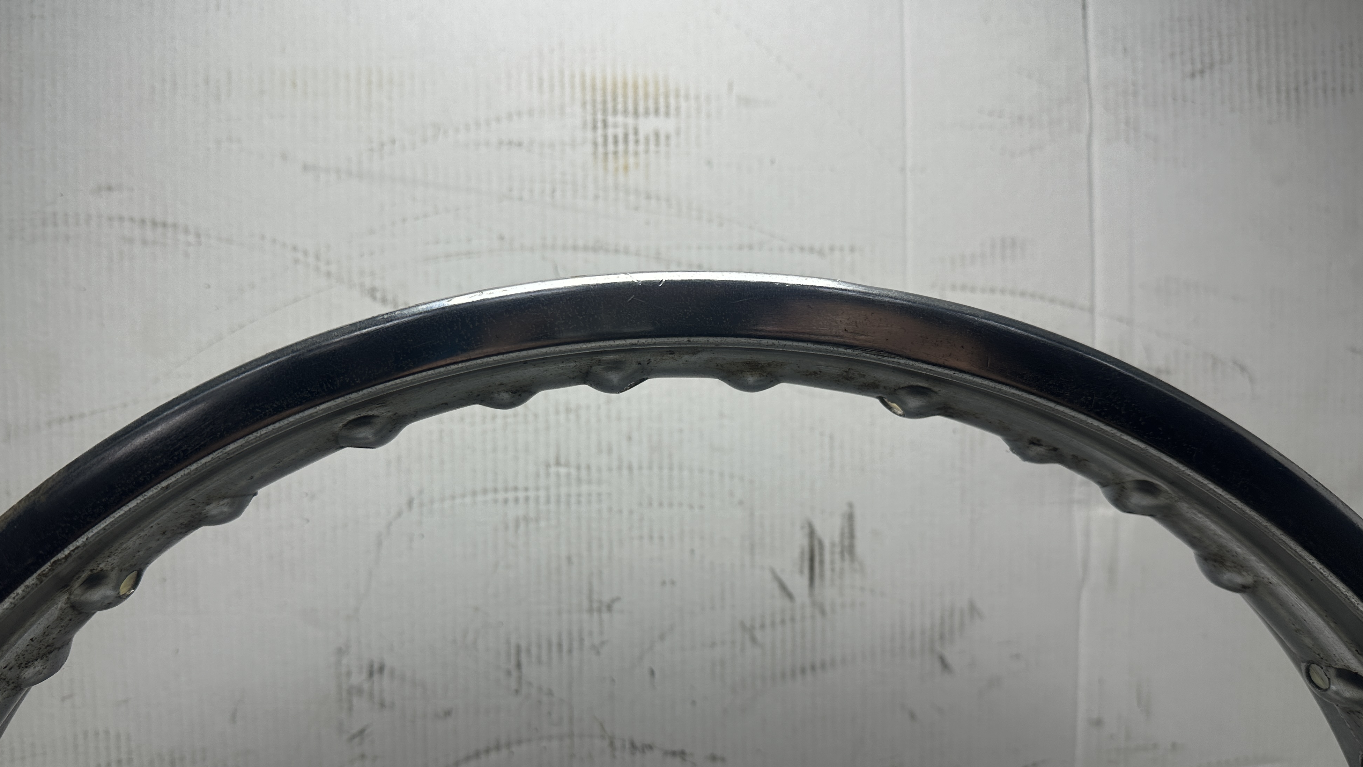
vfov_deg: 42.8
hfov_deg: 69.9
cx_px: 666
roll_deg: +0.6
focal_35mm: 27
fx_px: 976
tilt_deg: -2.6
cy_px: 428
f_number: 1.78
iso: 80
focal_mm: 6.86
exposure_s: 1/623
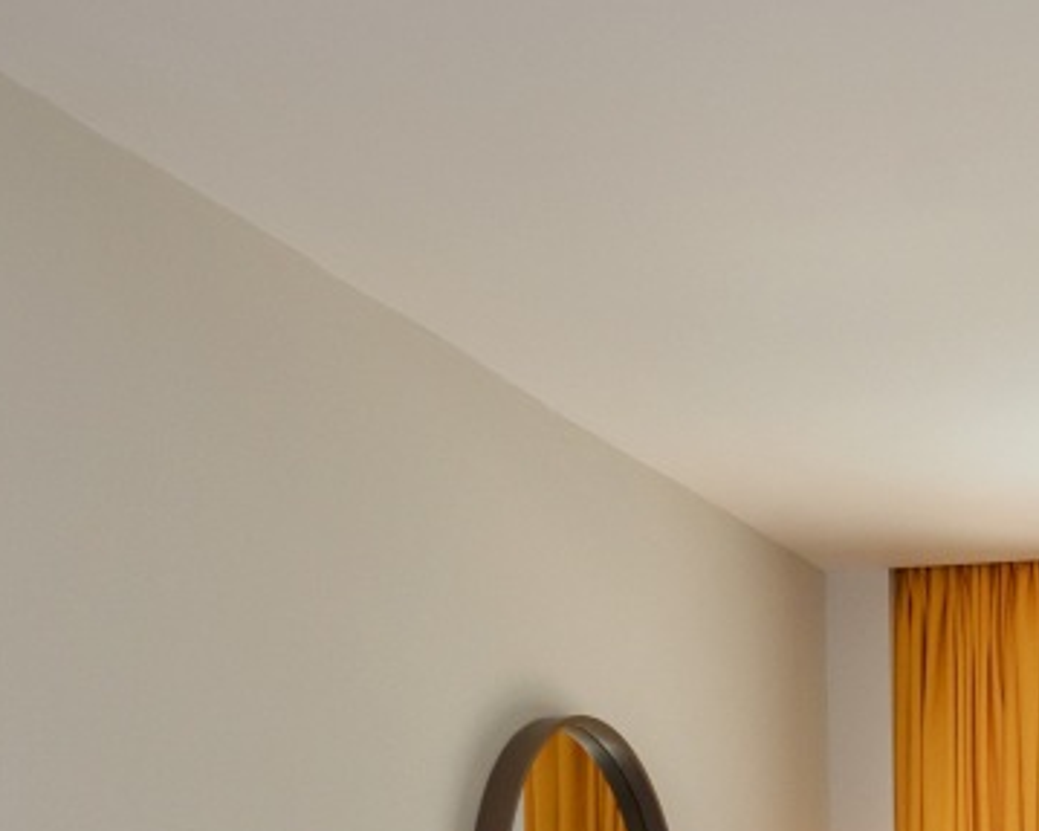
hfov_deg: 22.3
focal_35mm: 84
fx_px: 2582
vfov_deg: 15.9
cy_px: 1425
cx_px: 877
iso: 100
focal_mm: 16
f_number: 8
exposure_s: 1/125
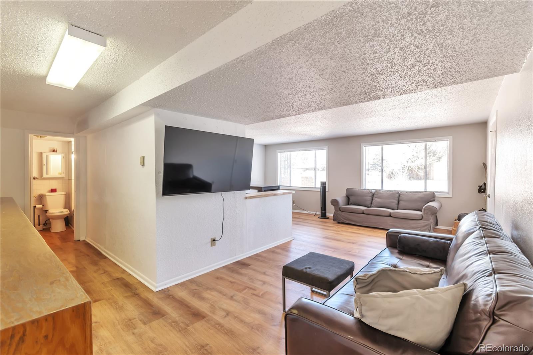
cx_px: 266
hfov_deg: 100.4
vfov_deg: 77.3
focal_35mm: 15
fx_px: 222
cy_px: 178
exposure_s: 1/5
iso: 100
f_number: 9
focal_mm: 10
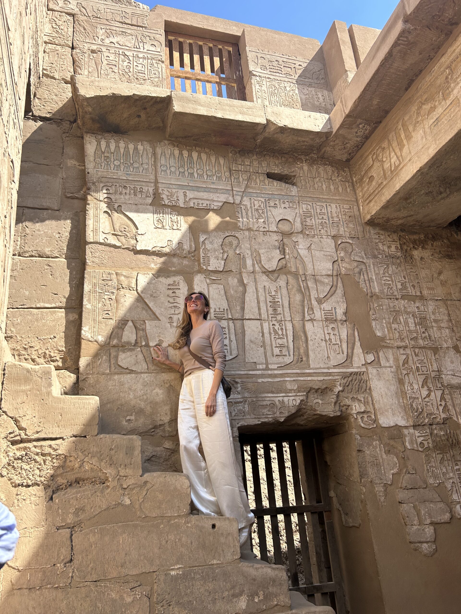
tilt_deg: +21.8
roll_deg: +5.1
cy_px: 307
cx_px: 230
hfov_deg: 53.1
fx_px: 462
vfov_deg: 67.3
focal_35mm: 26
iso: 50
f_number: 1.5
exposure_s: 1/1698
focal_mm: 5.7
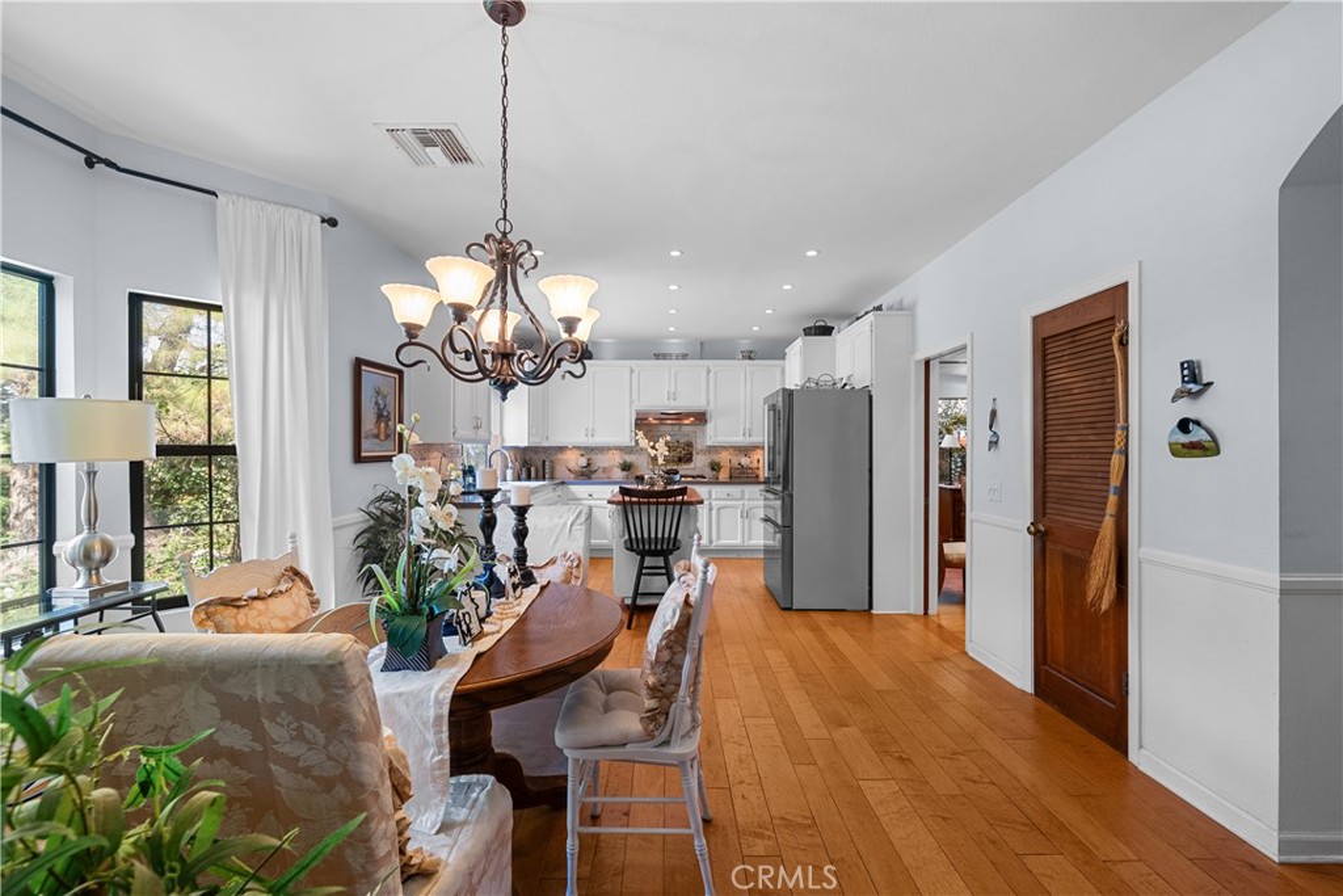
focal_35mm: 14
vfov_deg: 81.2
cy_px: 448
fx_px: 522
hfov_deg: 104.2
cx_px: 672
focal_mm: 14
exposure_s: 1/2.5
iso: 100
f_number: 8
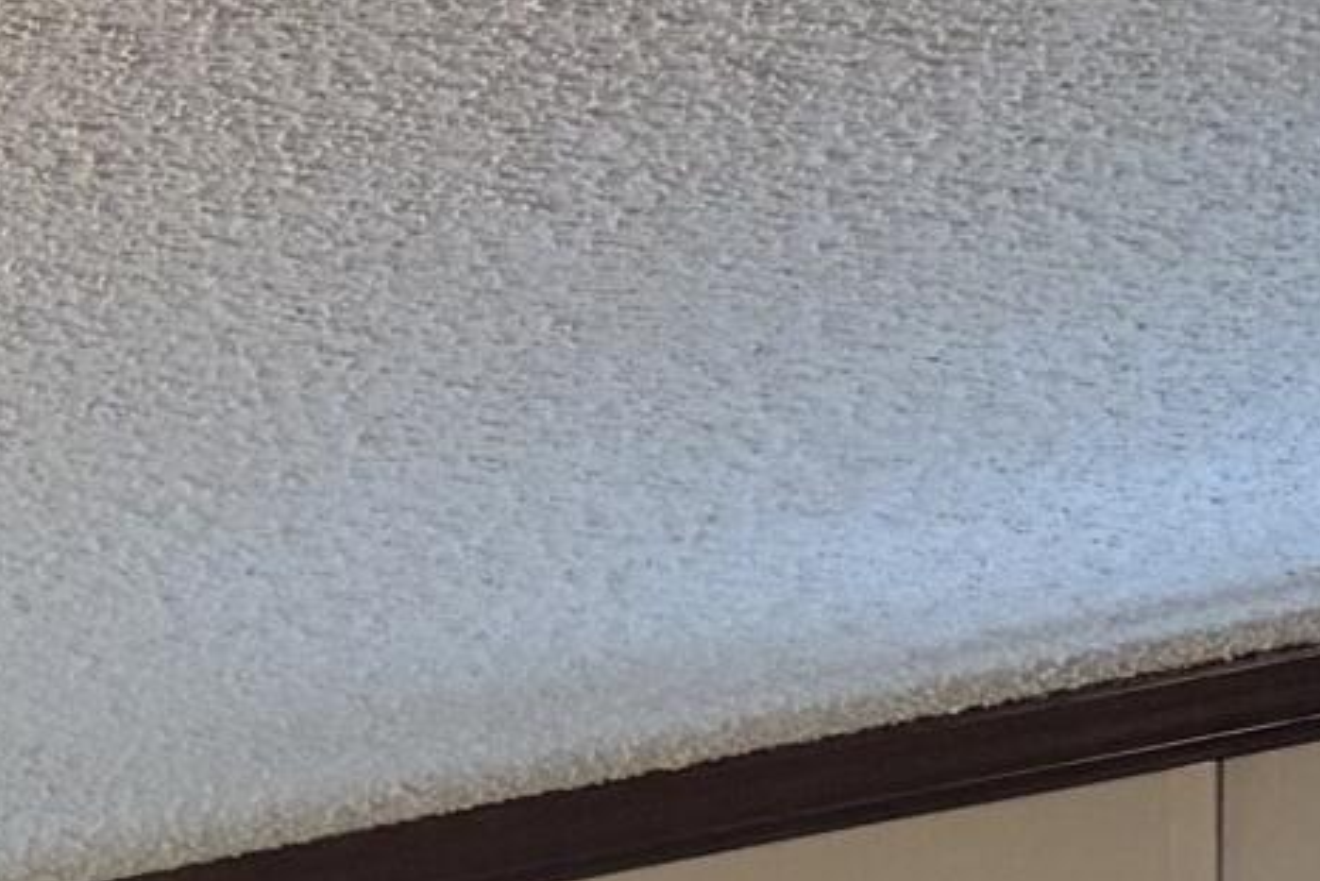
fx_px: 6382
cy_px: 2448
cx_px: -2612
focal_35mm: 174
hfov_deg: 9.4
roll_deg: +0.0
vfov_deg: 7.2
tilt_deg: -0.3
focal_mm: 5.96
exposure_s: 1/60
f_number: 1.6
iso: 160
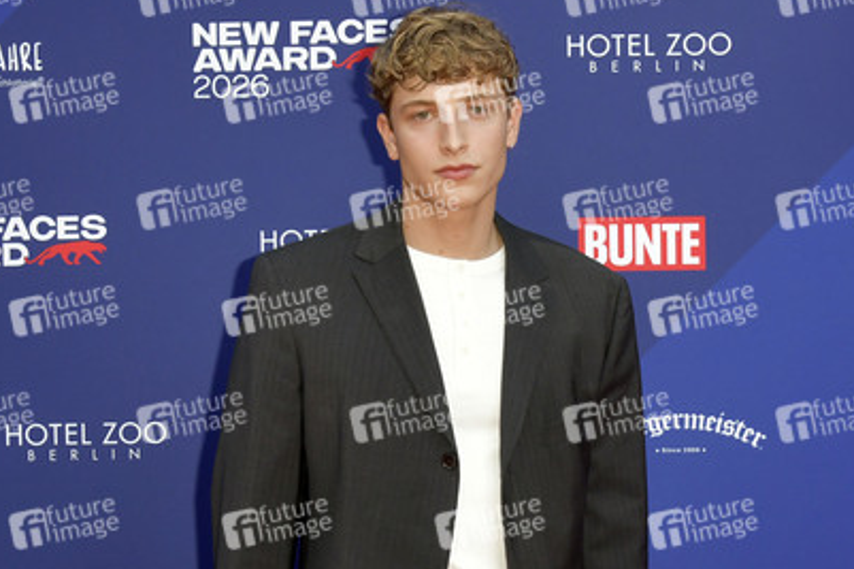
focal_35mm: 36
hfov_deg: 53.1
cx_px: 433
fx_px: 854
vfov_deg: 36.8
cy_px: 258
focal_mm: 32
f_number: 6.3
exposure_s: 1/200
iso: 640
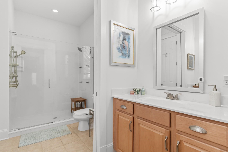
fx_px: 114
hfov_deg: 90.0
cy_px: 76
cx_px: 114
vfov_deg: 67.4
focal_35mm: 18
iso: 100
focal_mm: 12
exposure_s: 1/8
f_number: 4.8
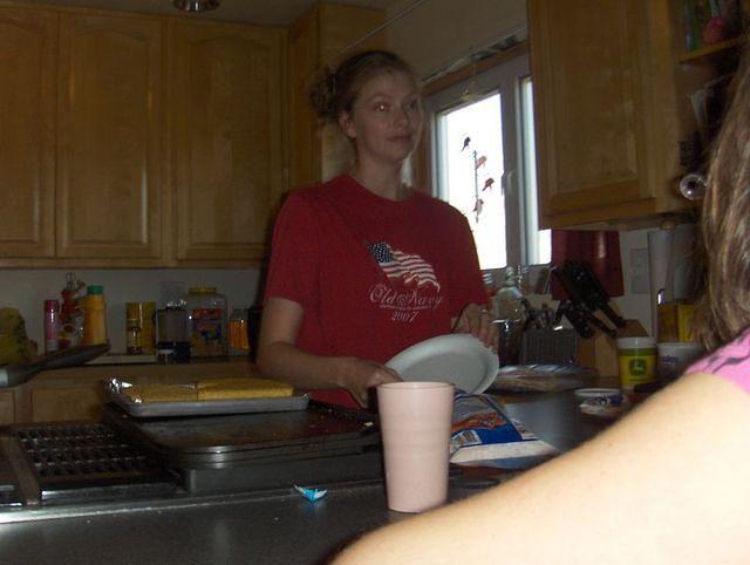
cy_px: 282
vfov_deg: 35.2
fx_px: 890
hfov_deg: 45.7
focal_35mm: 41
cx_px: 375
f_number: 3.5
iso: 100
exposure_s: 1/60
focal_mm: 6.5
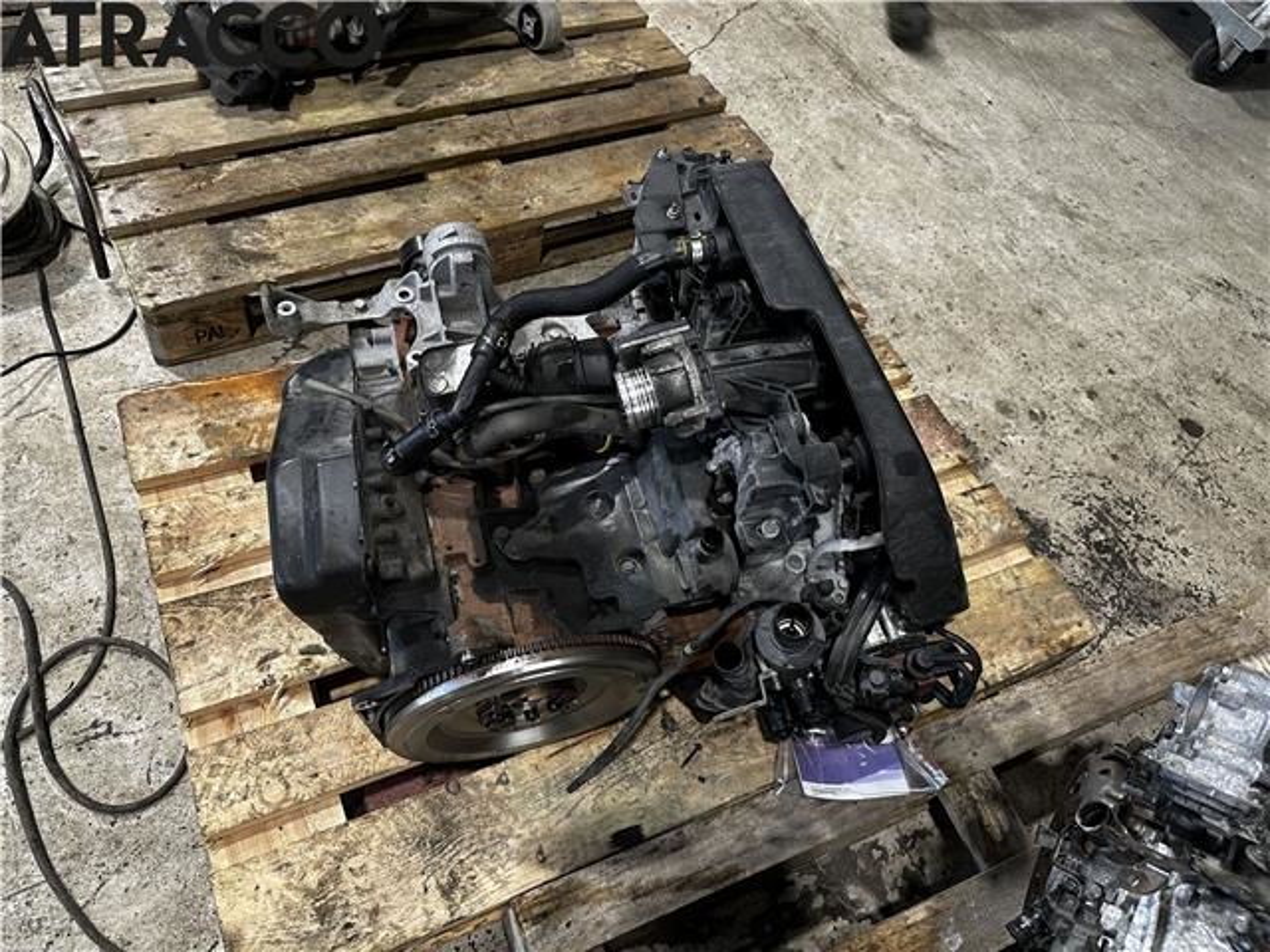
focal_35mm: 24
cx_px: 635
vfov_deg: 56.8
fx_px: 881
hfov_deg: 71.6
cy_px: 476
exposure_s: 1/100
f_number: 1.78
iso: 160
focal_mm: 6.86
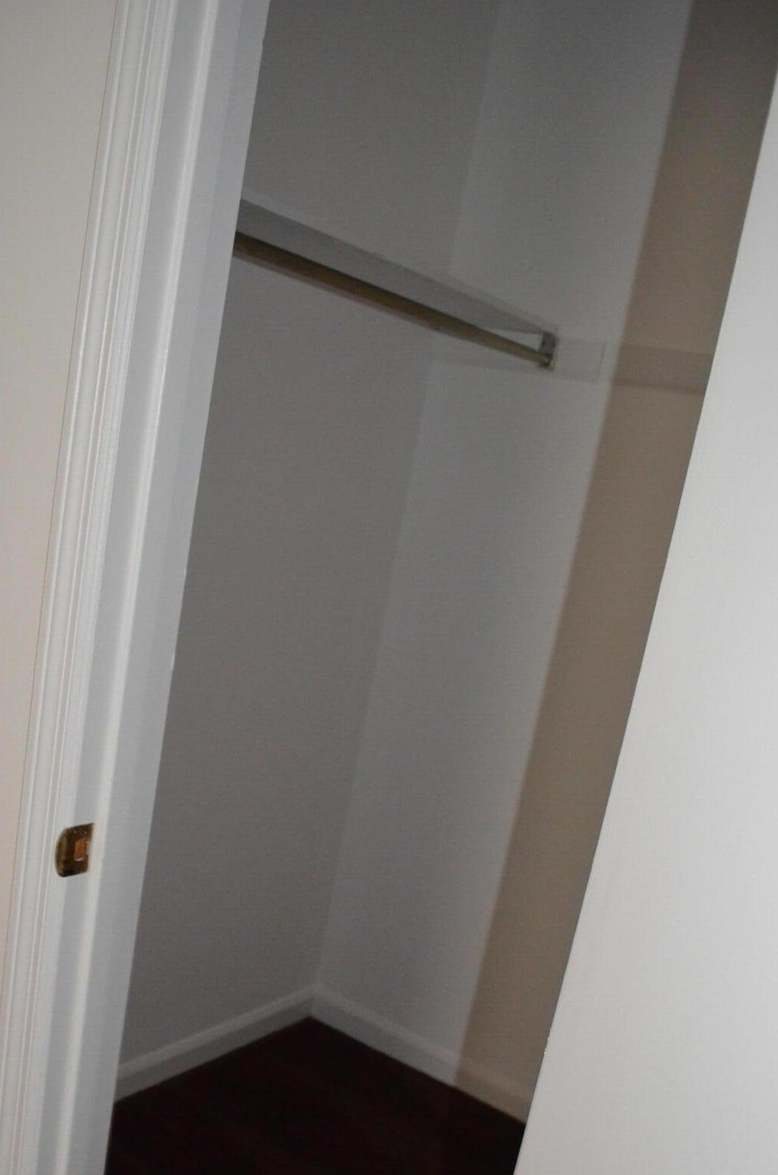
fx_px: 1140
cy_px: 734
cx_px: 360
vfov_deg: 53.9
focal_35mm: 35
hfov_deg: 37.7
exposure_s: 1/60
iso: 2500
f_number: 3.5
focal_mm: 18
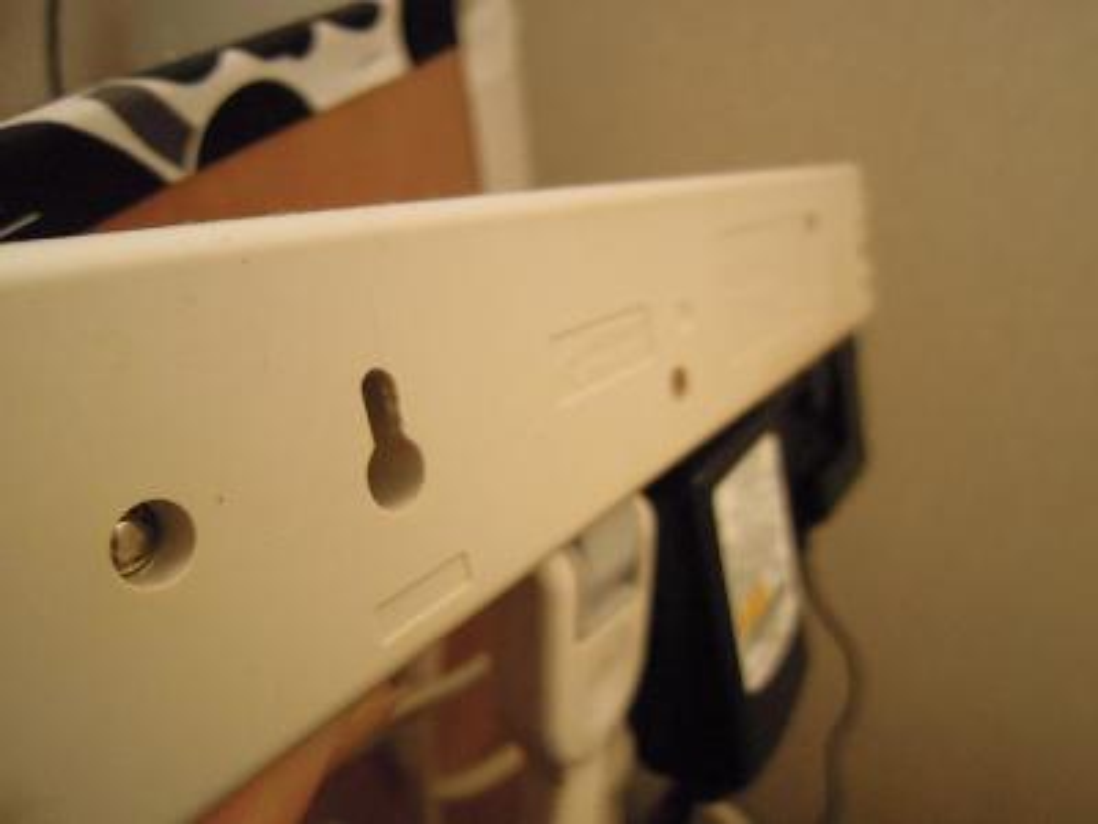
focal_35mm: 24
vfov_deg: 56.8
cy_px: 412
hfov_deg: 71.6
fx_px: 761
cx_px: 549
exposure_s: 1/2000
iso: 1600
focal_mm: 4.3
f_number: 2
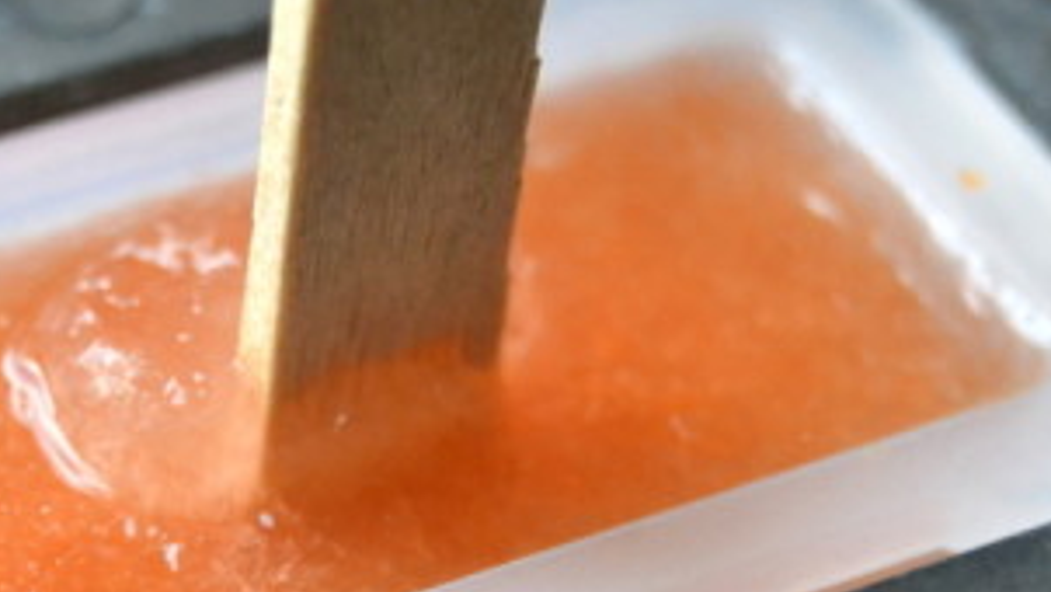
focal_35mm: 200
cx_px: 411
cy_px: 324
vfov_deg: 6.1
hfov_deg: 10.8
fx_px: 5581
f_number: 5.6
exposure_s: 1/500
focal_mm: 55
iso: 3200
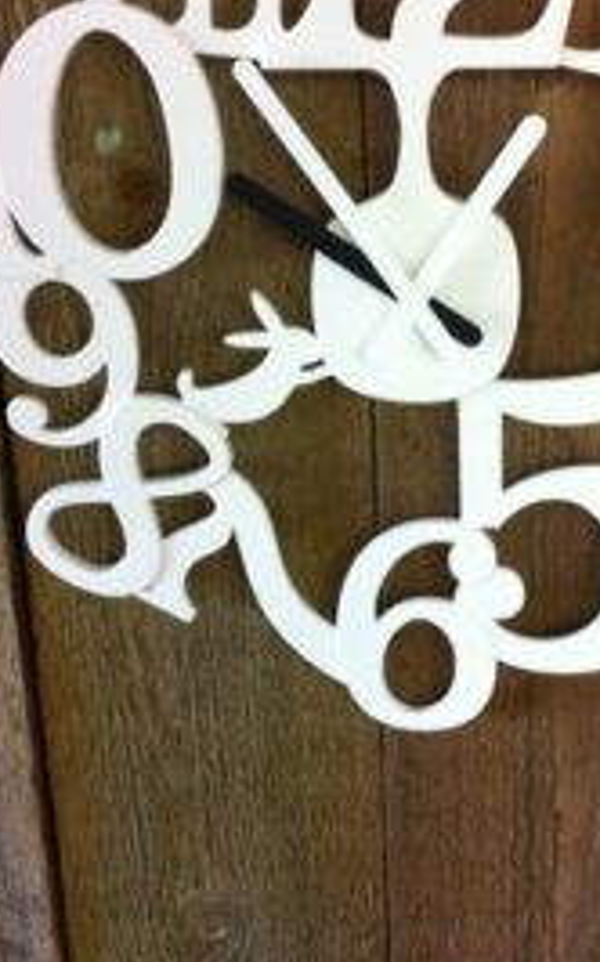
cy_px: 373
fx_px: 1467
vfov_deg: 36.1
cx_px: 427
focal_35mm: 56
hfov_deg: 23.0
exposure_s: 1/15
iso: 160
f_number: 2.8
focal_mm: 3.85
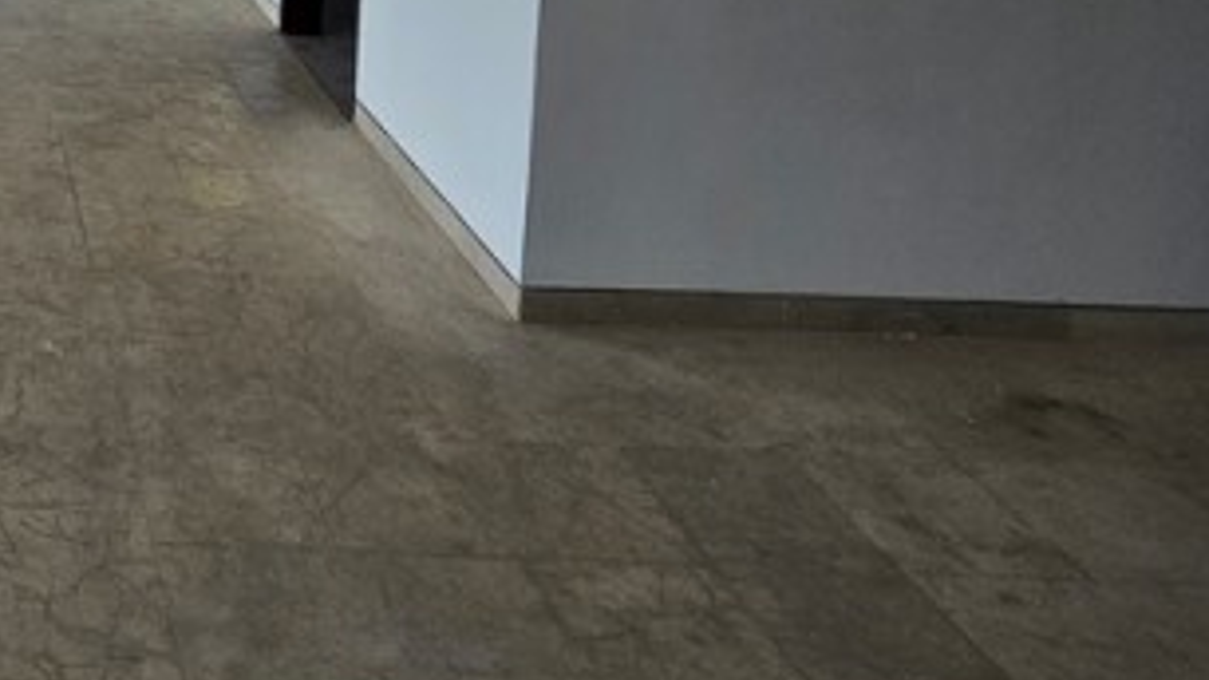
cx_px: -107
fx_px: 1186
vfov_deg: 26.5
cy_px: -233
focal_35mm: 37
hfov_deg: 42.8
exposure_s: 1/387
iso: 50
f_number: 2.2
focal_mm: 2.2
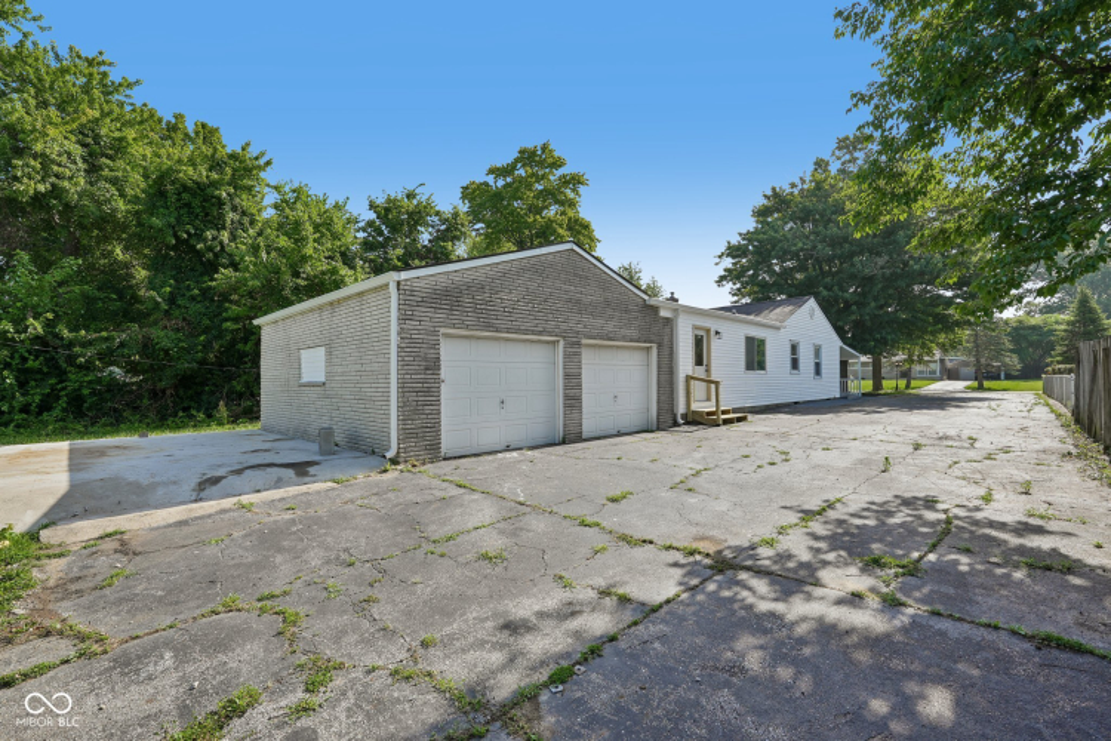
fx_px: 494
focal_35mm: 16
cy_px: 370
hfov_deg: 96.7
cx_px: 556
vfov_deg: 73.7
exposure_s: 1/200
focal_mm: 16
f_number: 8
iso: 100
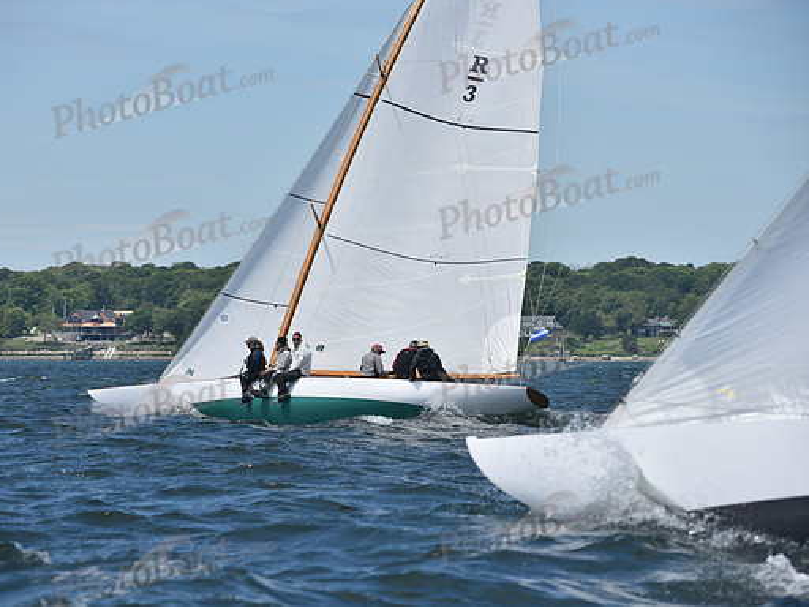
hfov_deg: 9.1
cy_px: 303
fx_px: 5095
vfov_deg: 6.8
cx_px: 357
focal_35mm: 218
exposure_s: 1/1600
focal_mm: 200
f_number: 5.6
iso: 250
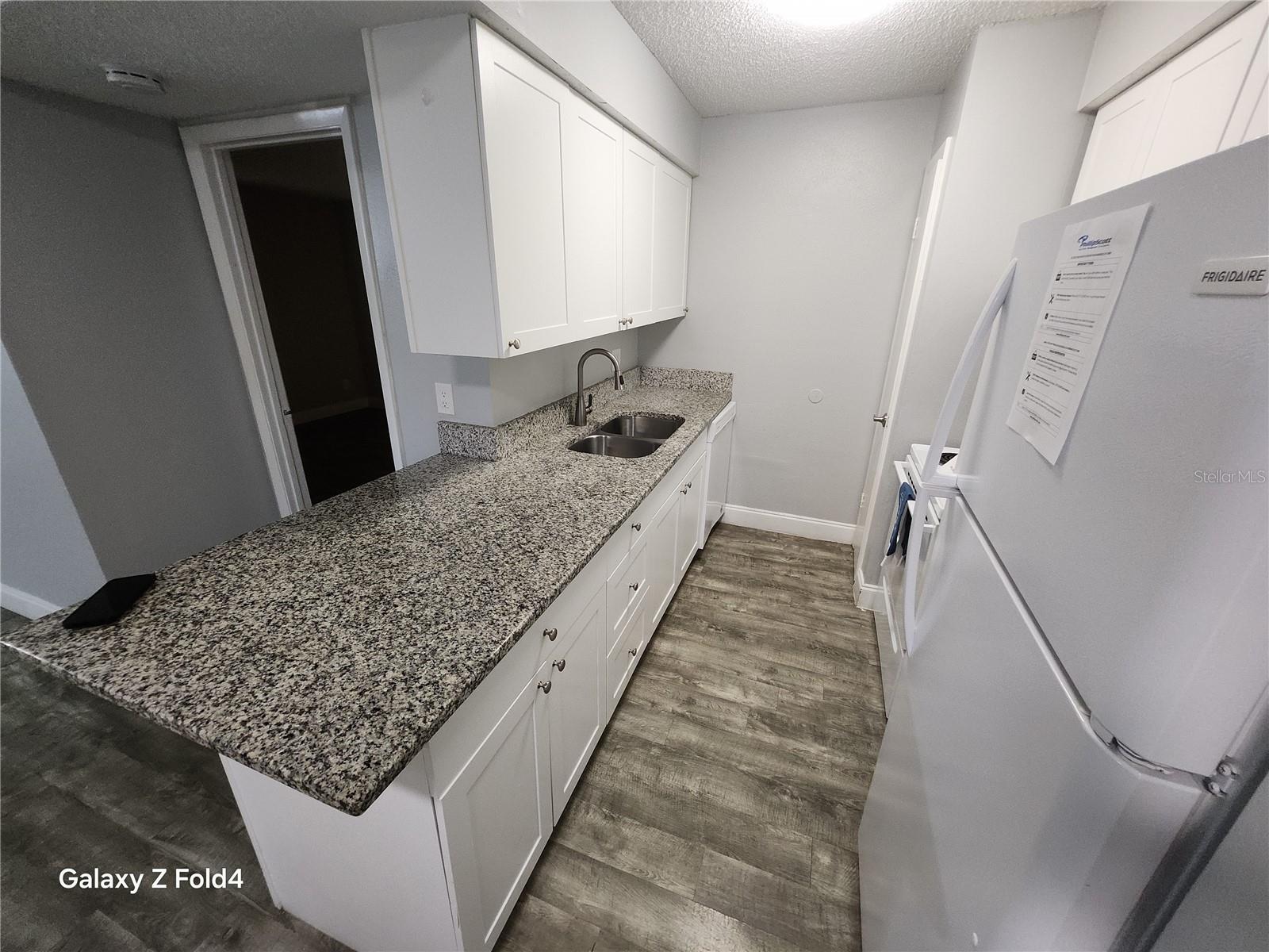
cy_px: 476
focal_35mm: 13
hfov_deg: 106.2
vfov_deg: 89.9
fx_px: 477
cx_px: 634
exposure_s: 1/60
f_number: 2.2
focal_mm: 1.74
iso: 400
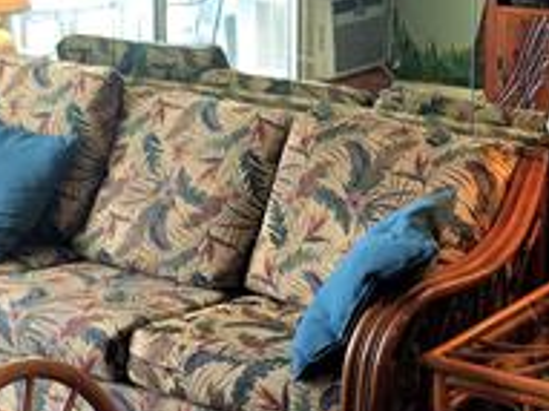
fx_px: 1490
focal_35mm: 94
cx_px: 256
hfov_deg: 20.9
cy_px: 114
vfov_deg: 15.6
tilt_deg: -12.3
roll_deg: +1.7
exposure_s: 1/30
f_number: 2.2
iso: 64
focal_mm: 4.15
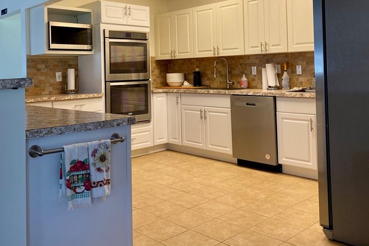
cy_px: 65
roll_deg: +2.1
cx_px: 164
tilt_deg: +1.2
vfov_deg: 36.1
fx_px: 369
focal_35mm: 36
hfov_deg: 53.0
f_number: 1.8
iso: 64
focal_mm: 4.25
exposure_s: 1/60
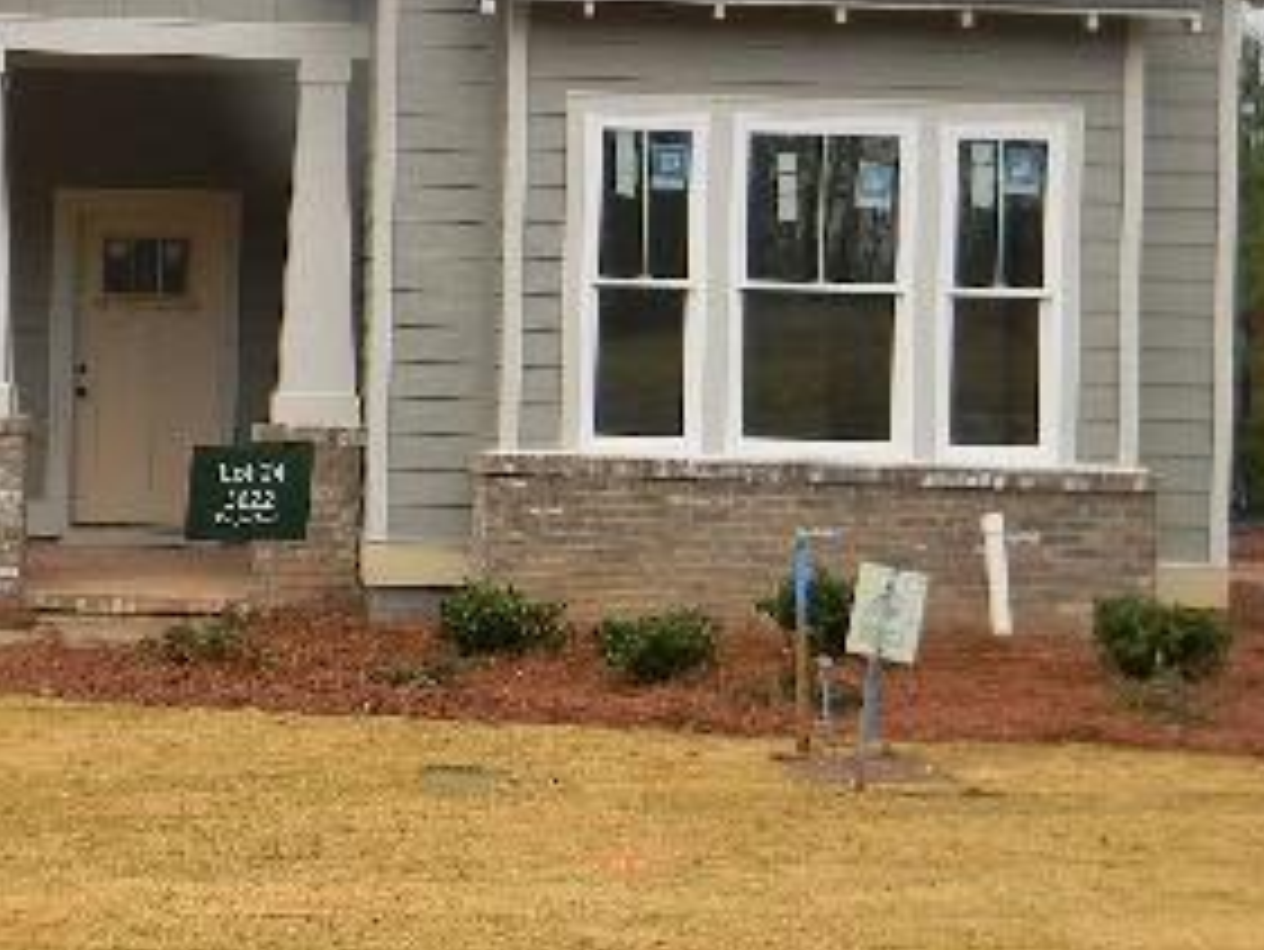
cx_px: 207
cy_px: 311
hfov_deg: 23.4
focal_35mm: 82
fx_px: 2996
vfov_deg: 18.0
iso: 80
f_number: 3.7
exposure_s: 1/51.1
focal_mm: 6.4
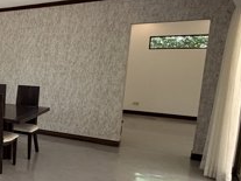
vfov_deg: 33.6
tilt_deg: -8.3
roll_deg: +0.1
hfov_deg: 28.6
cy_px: 96
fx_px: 299
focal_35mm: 43
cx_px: -119
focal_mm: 2.22
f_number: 2.2
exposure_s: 1/120
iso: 200
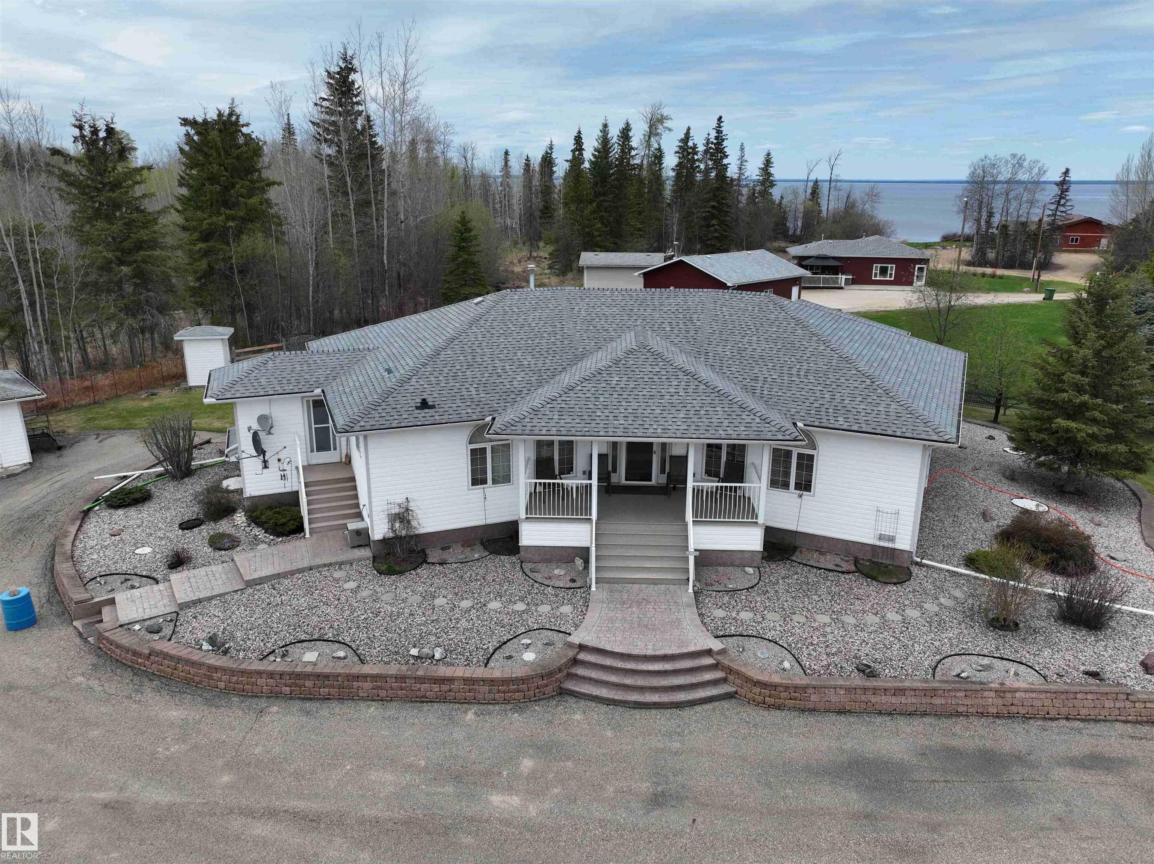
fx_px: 800
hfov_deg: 71.6
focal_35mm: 24
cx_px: 577
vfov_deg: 56.8
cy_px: 432
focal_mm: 12.29
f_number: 2.8
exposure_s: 1/1600
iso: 100
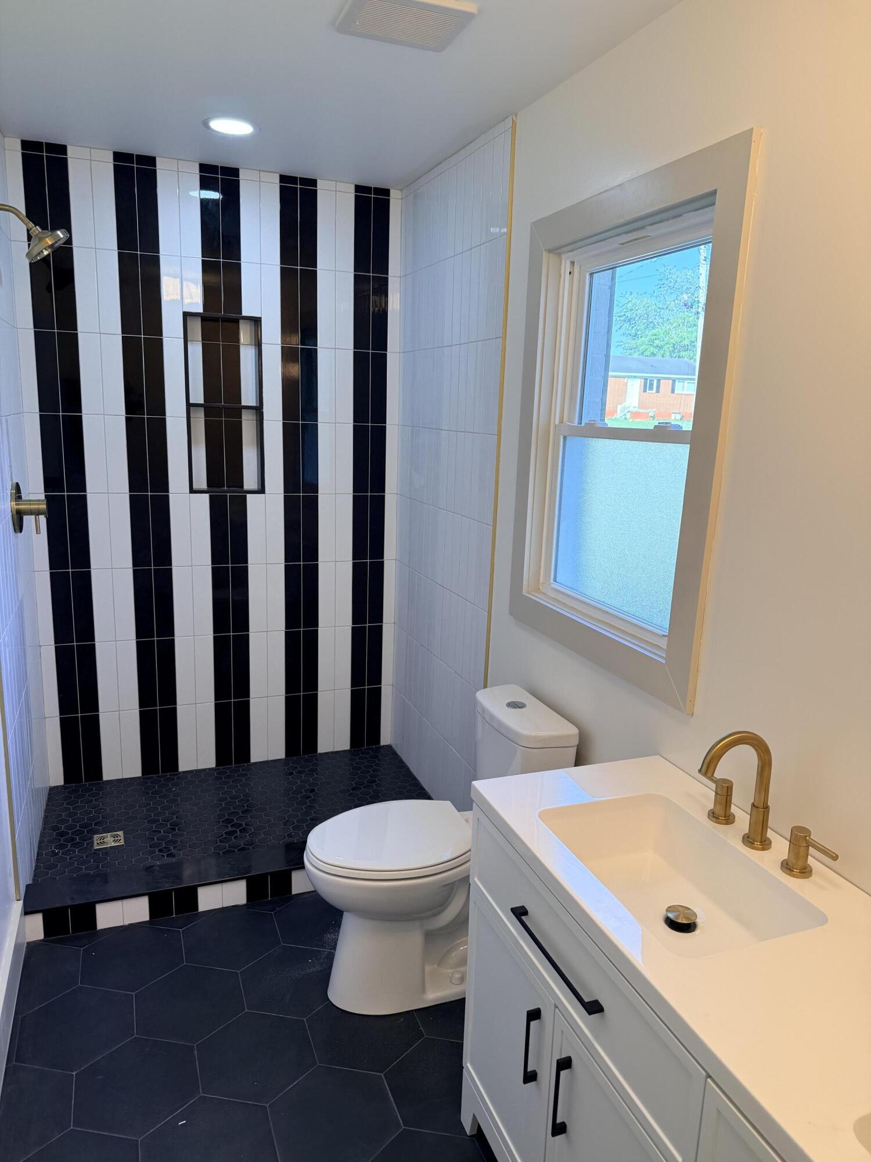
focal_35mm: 24
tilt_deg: -11.5
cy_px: 581
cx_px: 436
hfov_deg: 56.8
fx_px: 805
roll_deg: -2.3
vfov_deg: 71.6
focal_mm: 6.76
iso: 160
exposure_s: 1/240
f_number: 1.78
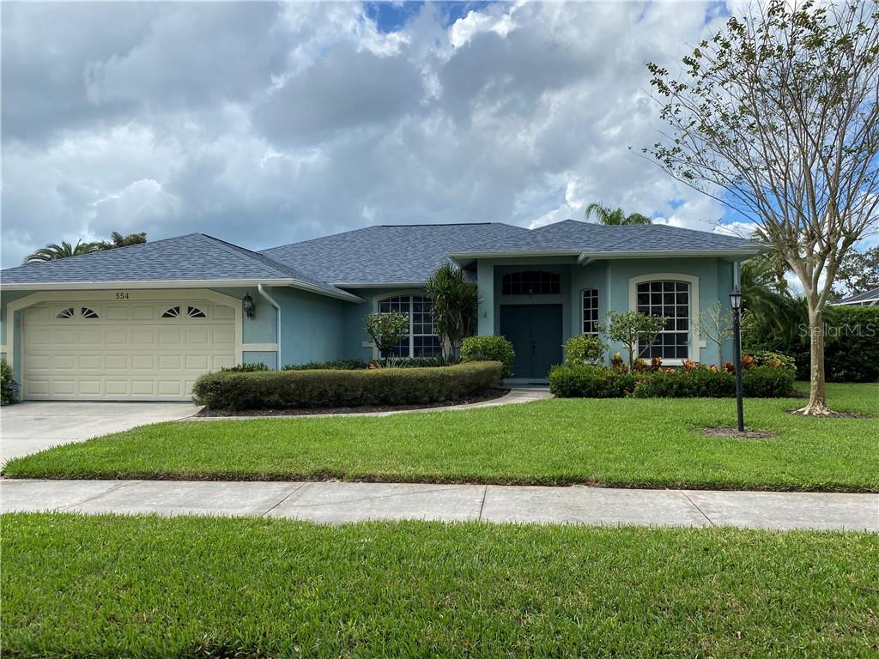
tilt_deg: +1.2
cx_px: 440
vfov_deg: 53.1
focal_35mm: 26
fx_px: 660
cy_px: 330
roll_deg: +0.4
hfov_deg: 67.3
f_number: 1.8
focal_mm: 4.25
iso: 32
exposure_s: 1/2463
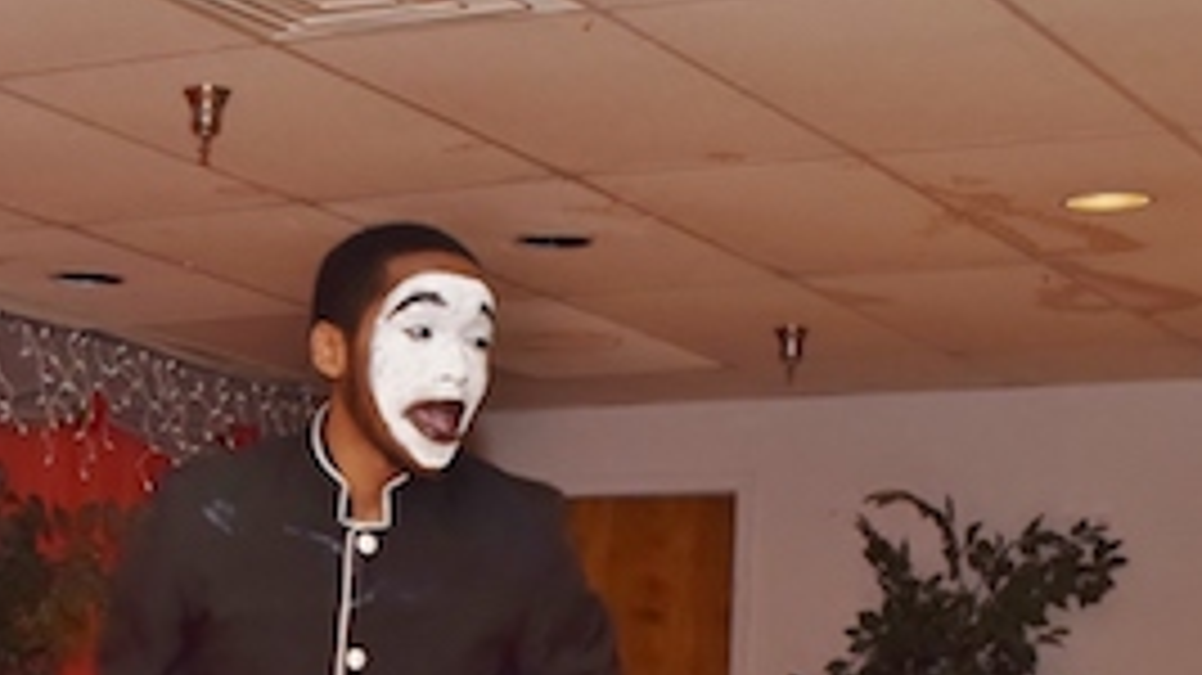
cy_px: 880
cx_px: 126
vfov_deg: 11.1
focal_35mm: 106
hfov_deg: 19.8
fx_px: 3377
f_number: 6.3
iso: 800
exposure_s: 1/60
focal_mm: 30
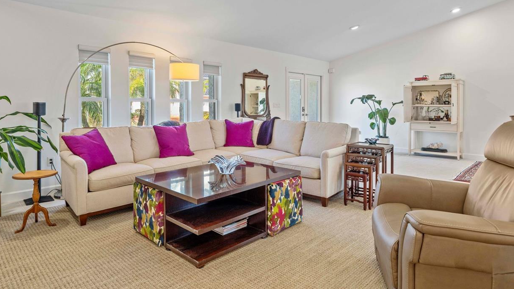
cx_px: 258
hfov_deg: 81.2
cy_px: 109
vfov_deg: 51.0
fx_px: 300
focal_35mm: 22
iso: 400
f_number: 8
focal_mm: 16
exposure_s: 1/1.67
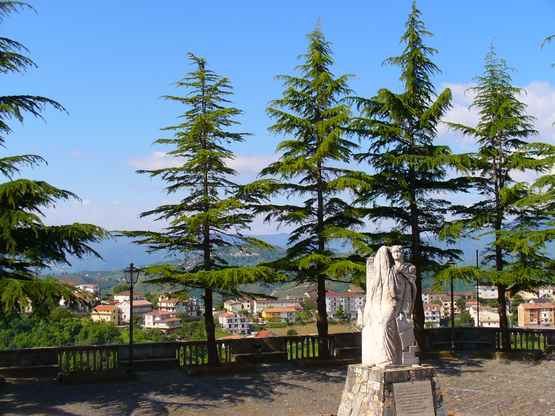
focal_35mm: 48
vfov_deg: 30.3
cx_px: 278
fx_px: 770
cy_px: 208
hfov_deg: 39.7
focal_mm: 7.9
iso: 64
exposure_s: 1/250
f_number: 6
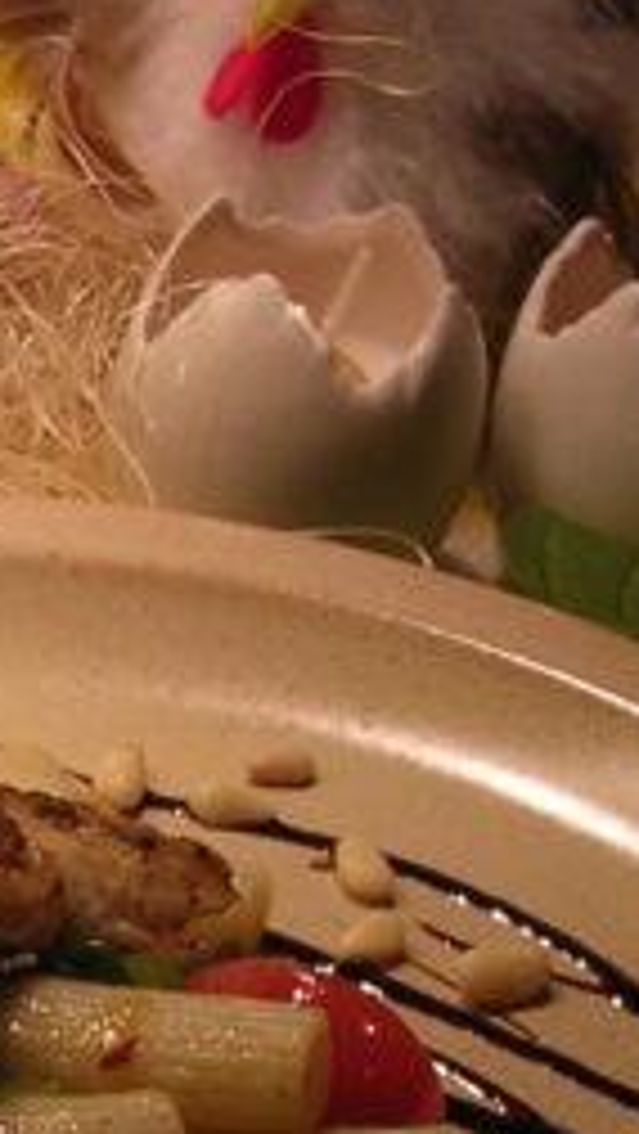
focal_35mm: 126
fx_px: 3790
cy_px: 846
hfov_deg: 9.2
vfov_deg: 16.9
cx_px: -536
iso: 100
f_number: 2.8
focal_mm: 5.8
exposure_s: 1/42.4
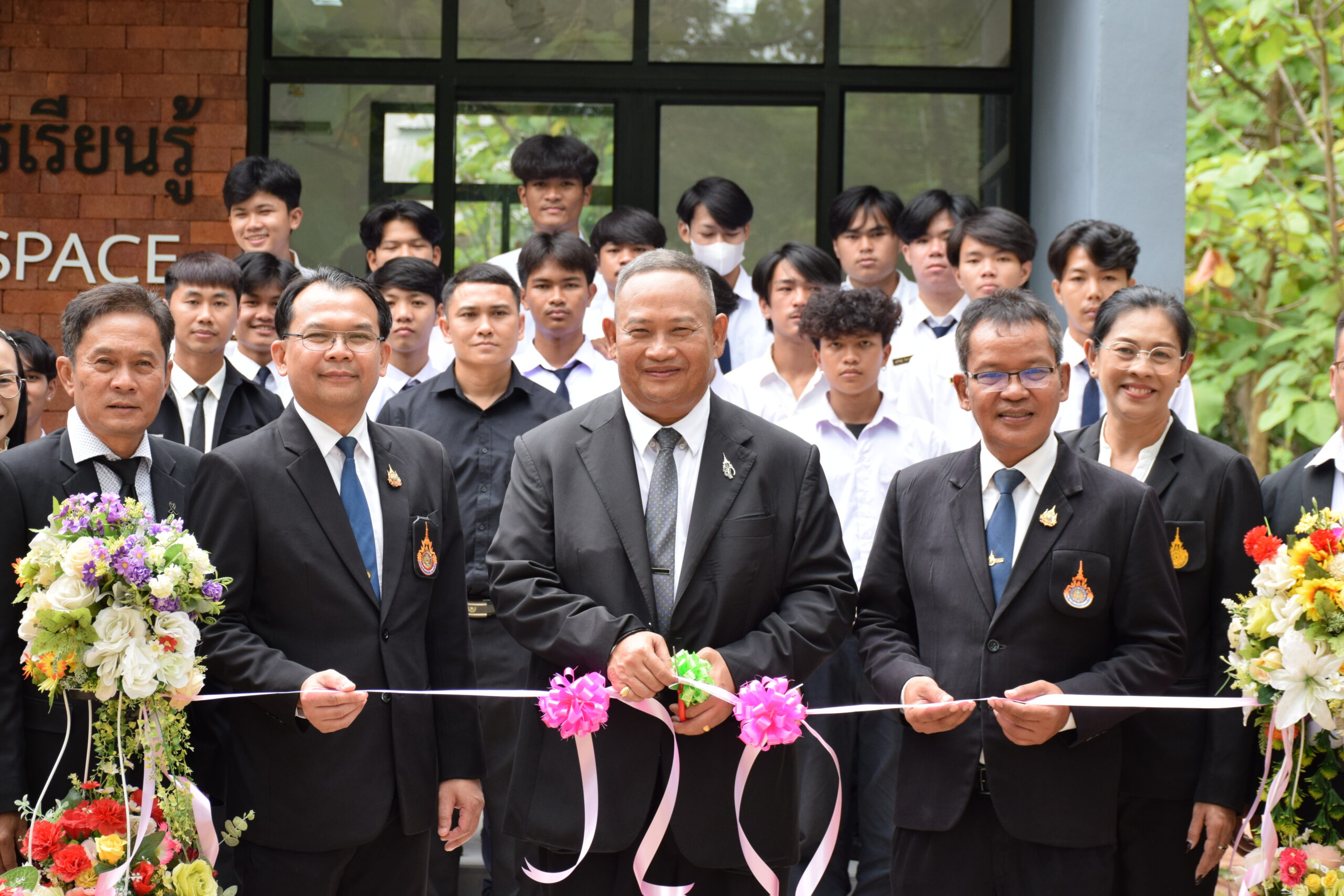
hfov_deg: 26.0
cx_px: 672
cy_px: 448
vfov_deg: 17.5
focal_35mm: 78
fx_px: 2912
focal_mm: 52
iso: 640
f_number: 5.6
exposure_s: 1/500
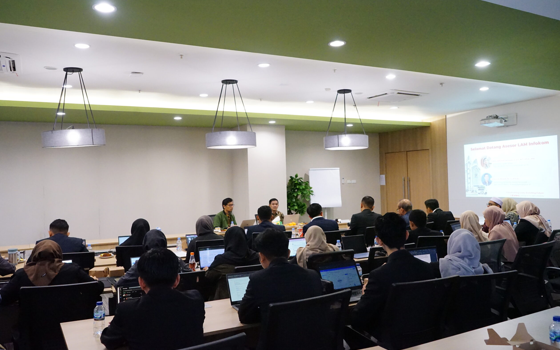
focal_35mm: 30
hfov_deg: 62.9
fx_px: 458
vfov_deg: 41.8
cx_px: 277
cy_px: 177
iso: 8000
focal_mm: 29
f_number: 6.3
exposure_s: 1/125
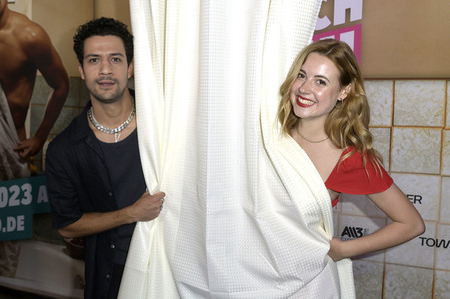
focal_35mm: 35
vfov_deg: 37.8
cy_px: 150
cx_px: 225
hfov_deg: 54.5
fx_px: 437
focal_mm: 35
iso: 500
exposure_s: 1/200
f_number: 5
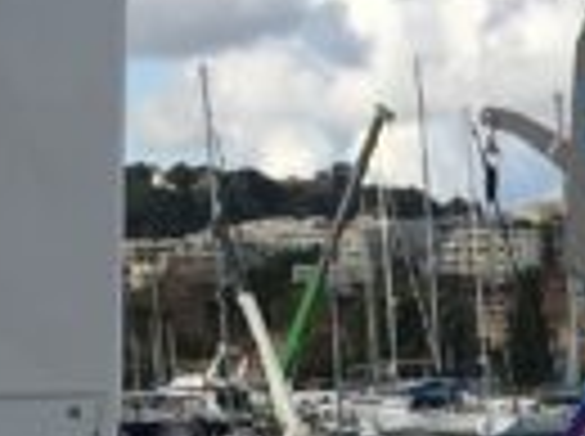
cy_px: 1407
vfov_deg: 5.9
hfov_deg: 8.5
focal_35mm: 229
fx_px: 3863
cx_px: 792
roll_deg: +2.5
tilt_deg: -13.8
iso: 25
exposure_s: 1/1508
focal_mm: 4.15
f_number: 2.2
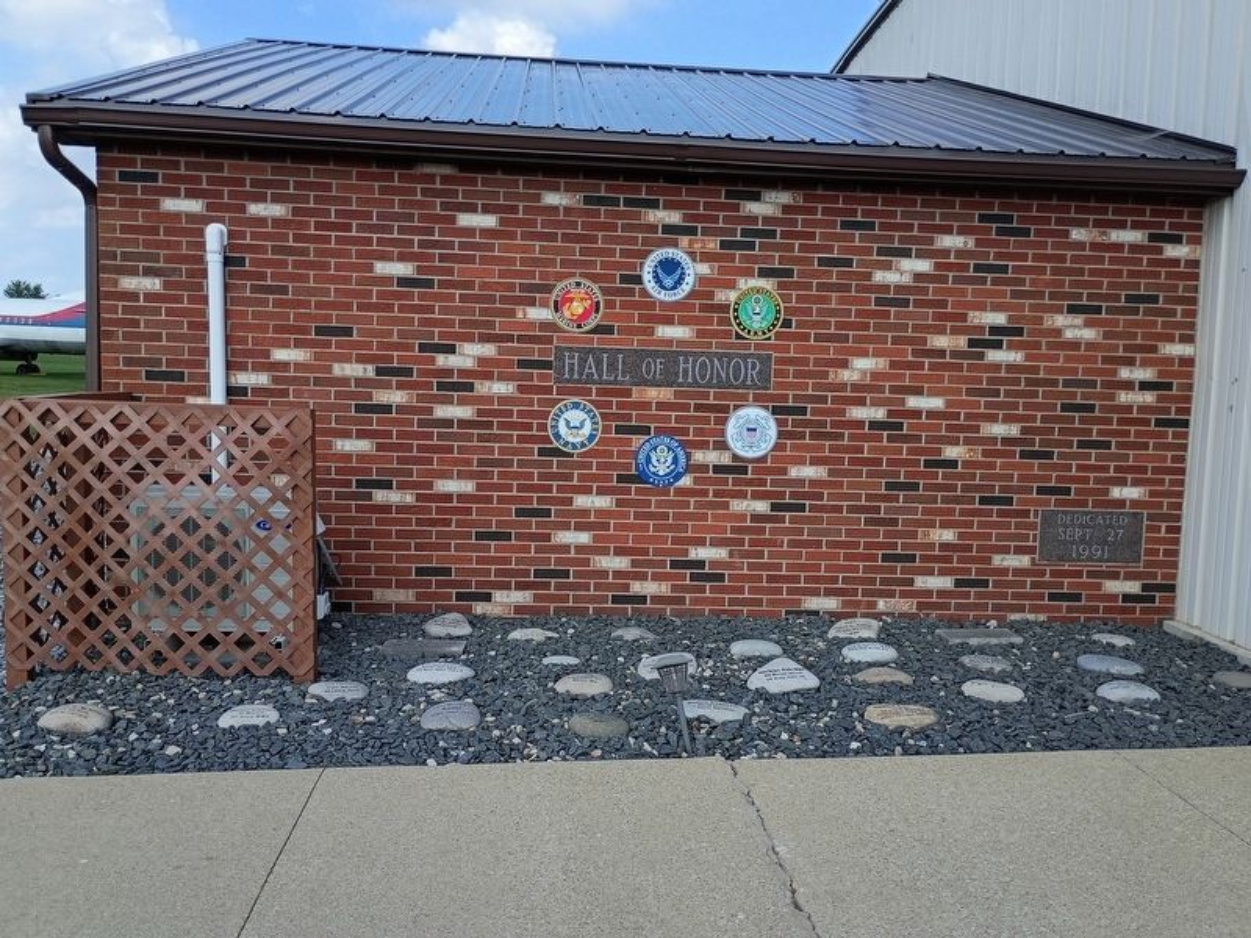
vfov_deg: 48.2
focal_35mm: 29
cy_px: 469
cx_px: 626
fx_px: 1048
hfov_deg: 61.7
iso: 100
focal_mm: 4.27
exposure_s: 1/522
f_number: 1.8
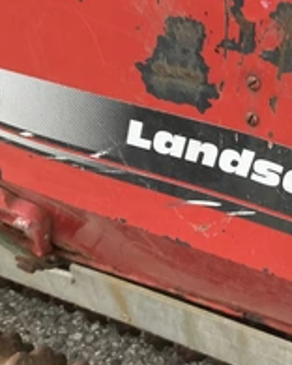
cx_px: 322
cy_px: 148
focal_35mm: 58
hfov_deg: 24.5
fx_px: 627
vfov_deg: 32.4
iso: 64
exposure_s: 1/69
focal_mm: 3
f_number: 1.8
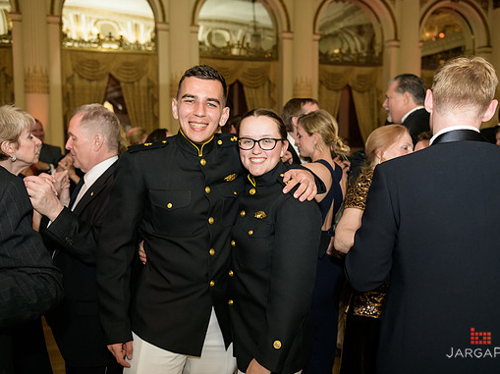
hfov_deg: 54.0
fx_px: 491
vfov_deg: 41.7
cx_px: 255
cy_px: 189
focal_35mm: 34
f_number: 3.2
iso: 1600
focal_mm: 31
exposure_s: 1/100
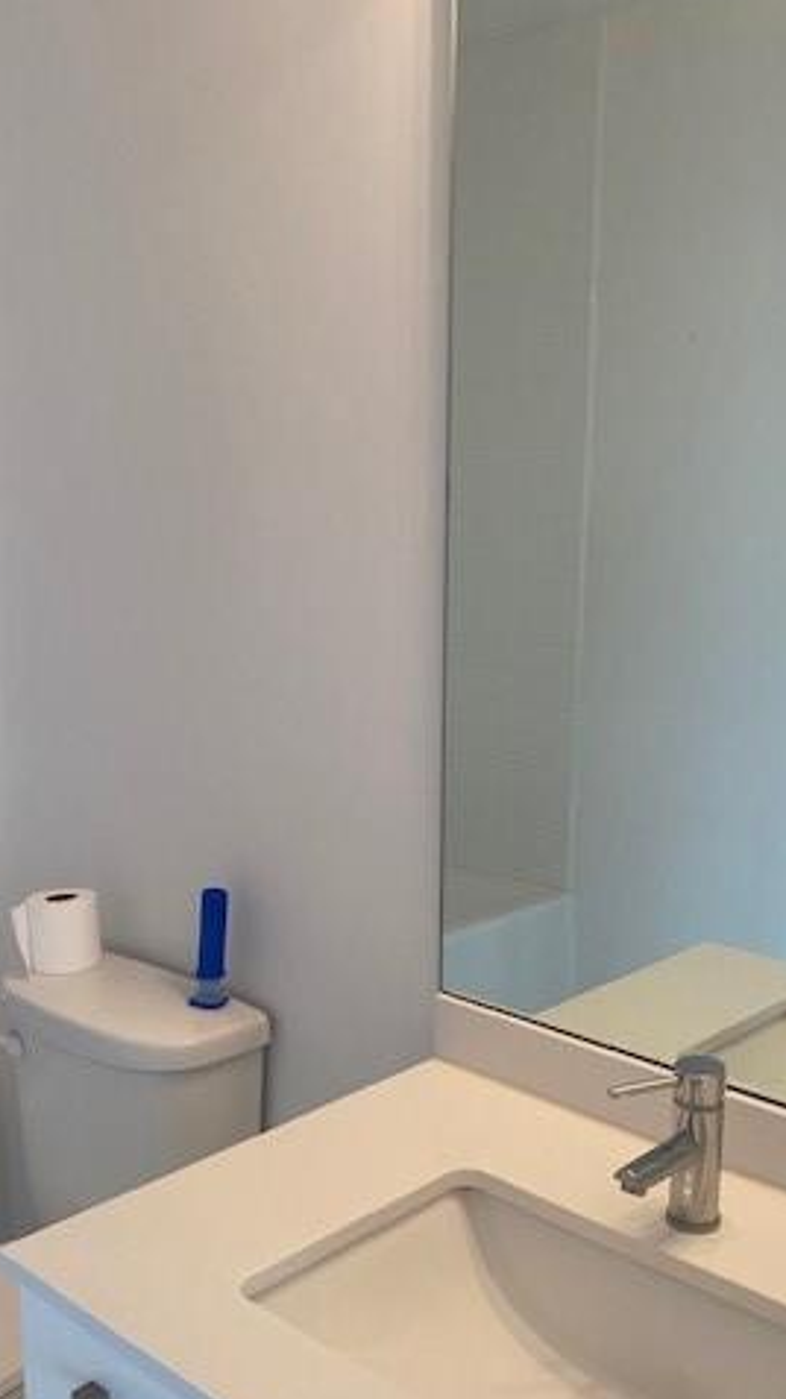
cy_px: 818
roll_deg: -0.7
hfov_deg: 31.2
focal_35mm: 38
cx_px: 372
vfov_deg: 52.5
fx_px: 1409
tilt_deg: -15.0
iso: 80
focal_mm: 4.25
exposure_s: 1/120
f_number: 1.8
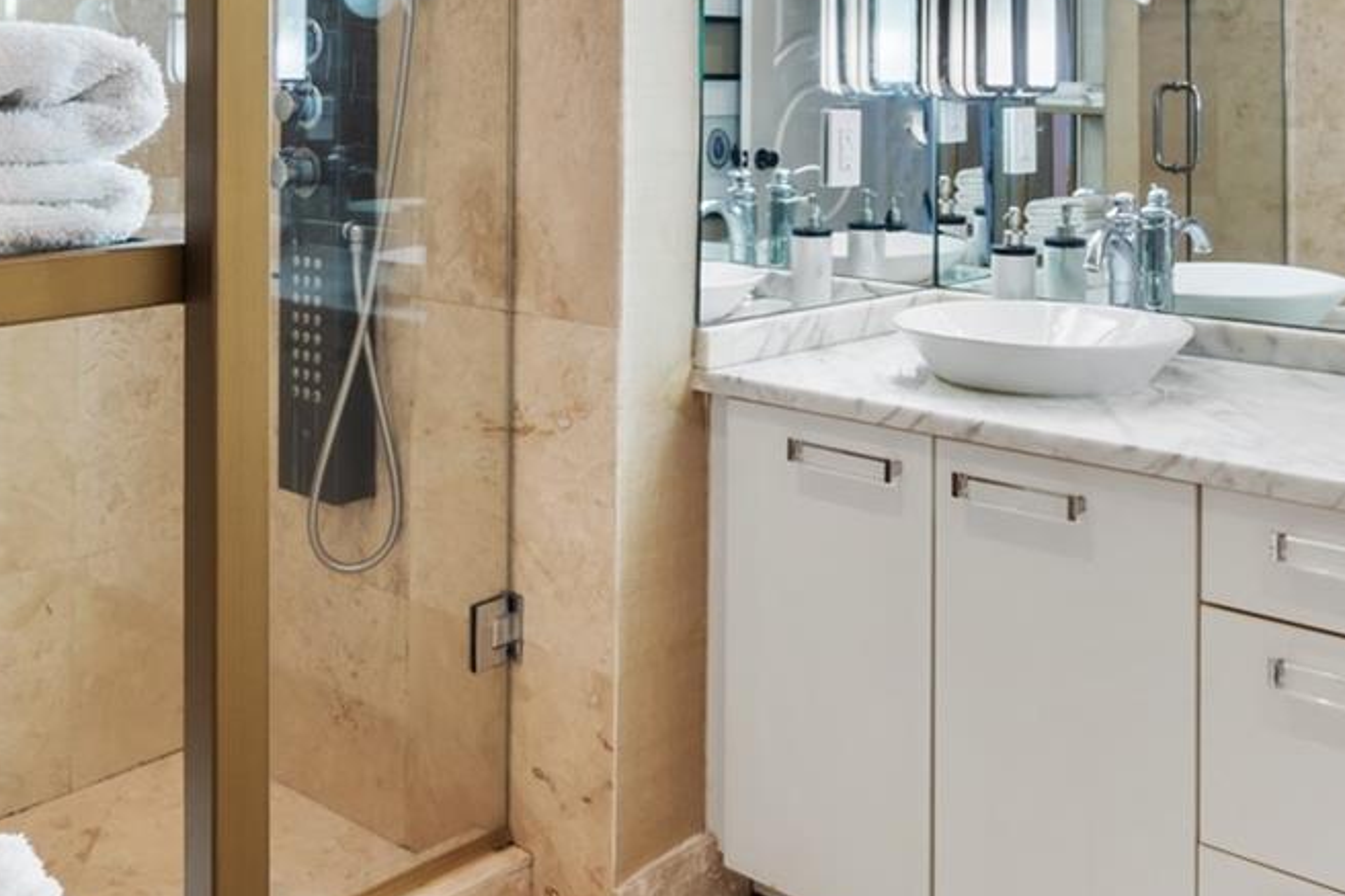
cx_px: 820
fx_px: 1457
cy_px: 141
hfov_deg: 49.2
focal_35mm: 39
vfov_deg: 32.9
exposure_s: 1/4
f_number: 13
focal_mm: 16
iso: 250
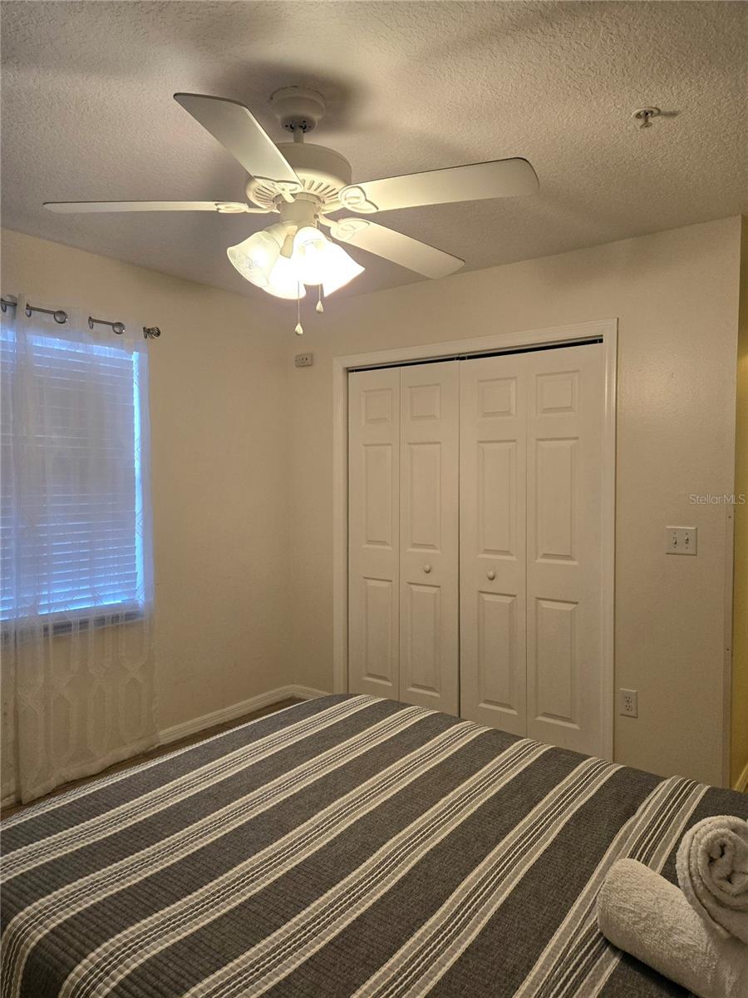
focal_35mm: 23
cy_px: 499
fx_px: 663
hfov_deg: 58.9
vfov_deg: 73.9
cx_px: 374
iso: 160
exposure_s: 1/120
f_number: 1.8
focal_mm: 5.4
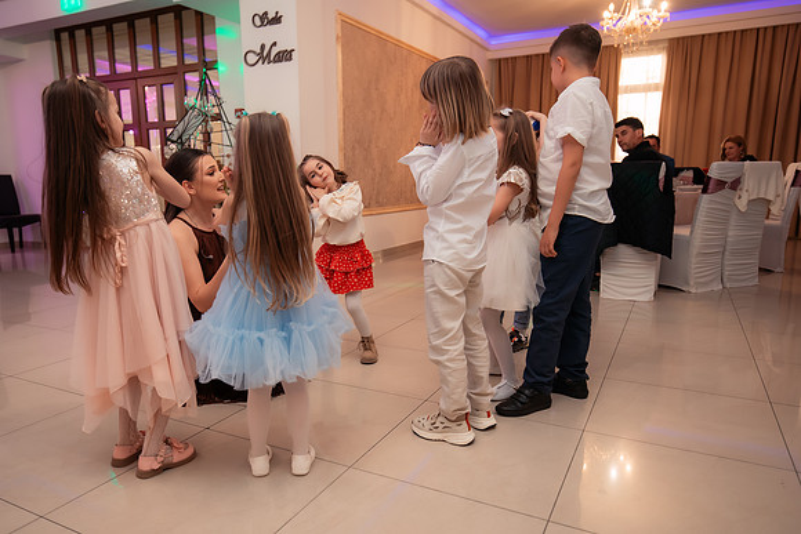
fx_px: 562
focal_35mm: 25
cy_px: 293
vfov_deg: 50.8
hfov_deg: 70.8
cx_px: 374
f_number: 2.8
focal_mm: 23
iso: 1600
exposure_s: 1/200
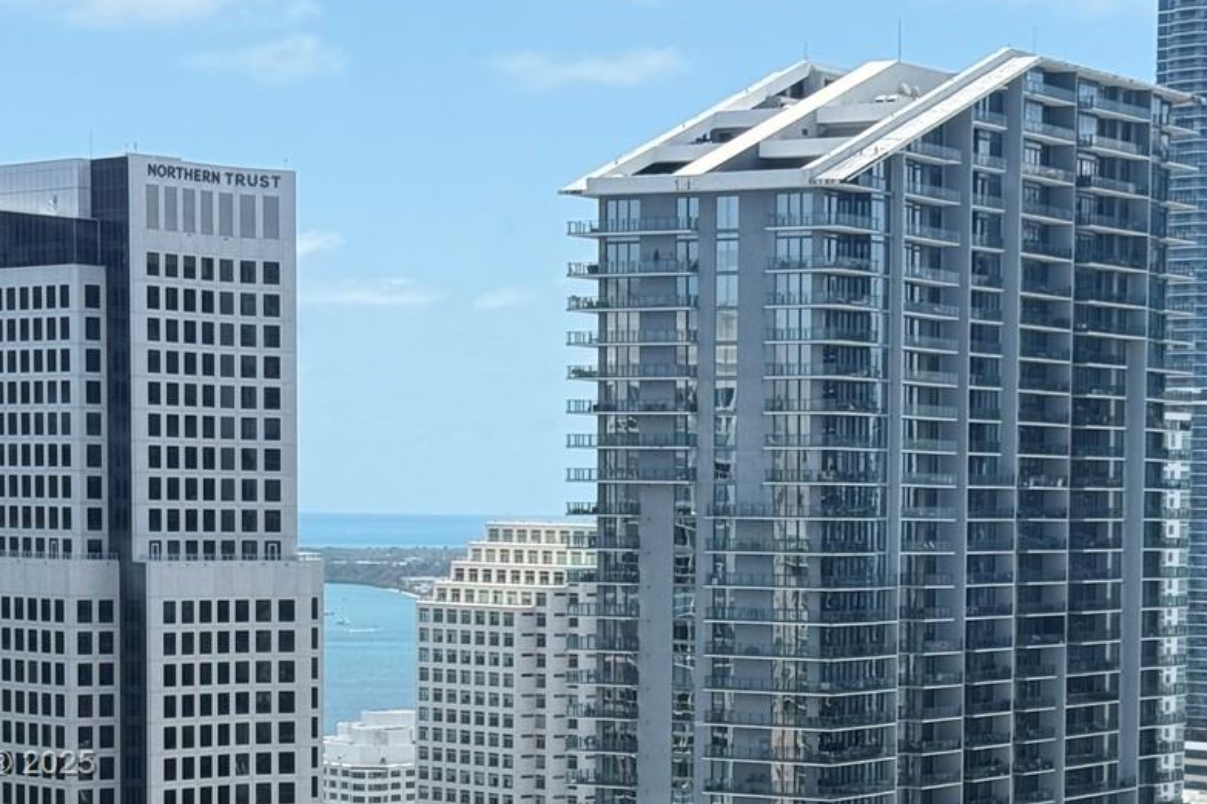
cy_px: 765
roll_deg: -0.9
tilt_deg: -3.6
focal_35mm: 102
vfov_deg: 13.3
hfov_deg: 19.9
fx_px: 3420
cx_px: 835
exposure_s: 1/2494
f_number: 1.78
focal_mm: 6.76
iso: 100
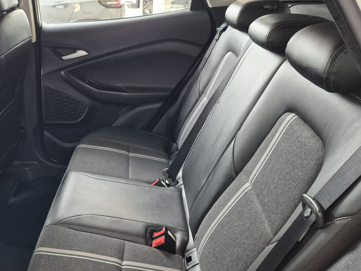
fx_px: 355
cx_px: 114
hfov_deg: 52.7
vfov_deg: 41.6
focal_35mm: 34
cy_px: 159
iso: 800
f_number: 1.8
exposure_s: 1/120
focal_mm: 5.4
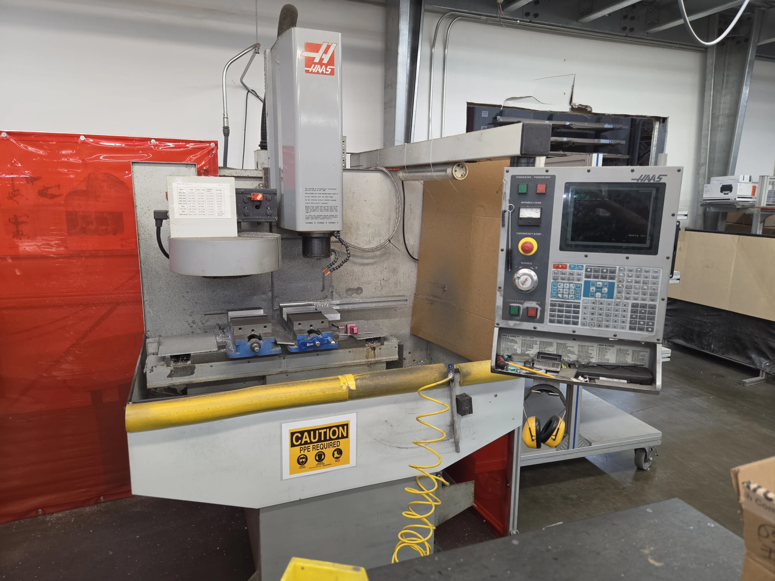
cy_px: 290
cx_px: 388
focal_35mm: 23
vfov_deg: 58.9
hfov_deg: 73.9
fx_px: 515
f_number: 1.8
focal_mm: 5.4
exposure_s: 1/63
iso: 160
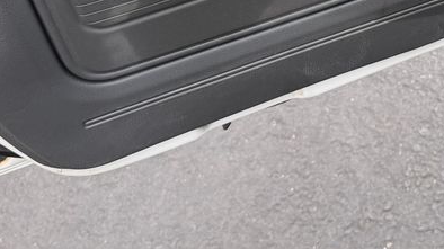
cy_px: -83
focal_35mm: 85
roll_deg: +5.2
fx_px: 1000
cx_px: 483
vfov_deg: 13.6
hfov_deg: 23.5
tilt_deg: -41.9
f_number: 1.78
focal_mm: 6.76
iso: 80
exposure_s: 1/169
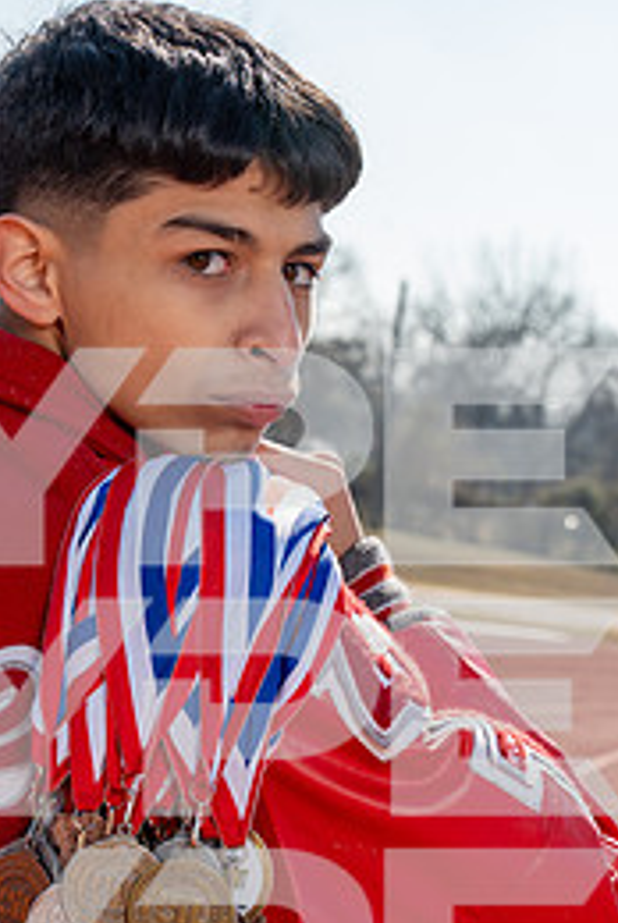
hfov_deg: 11.3
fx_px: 3107
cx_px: 103
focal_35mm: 121
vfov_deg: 16.8
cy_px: 710
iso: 125
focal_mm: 70
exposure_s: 1/200
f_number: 9
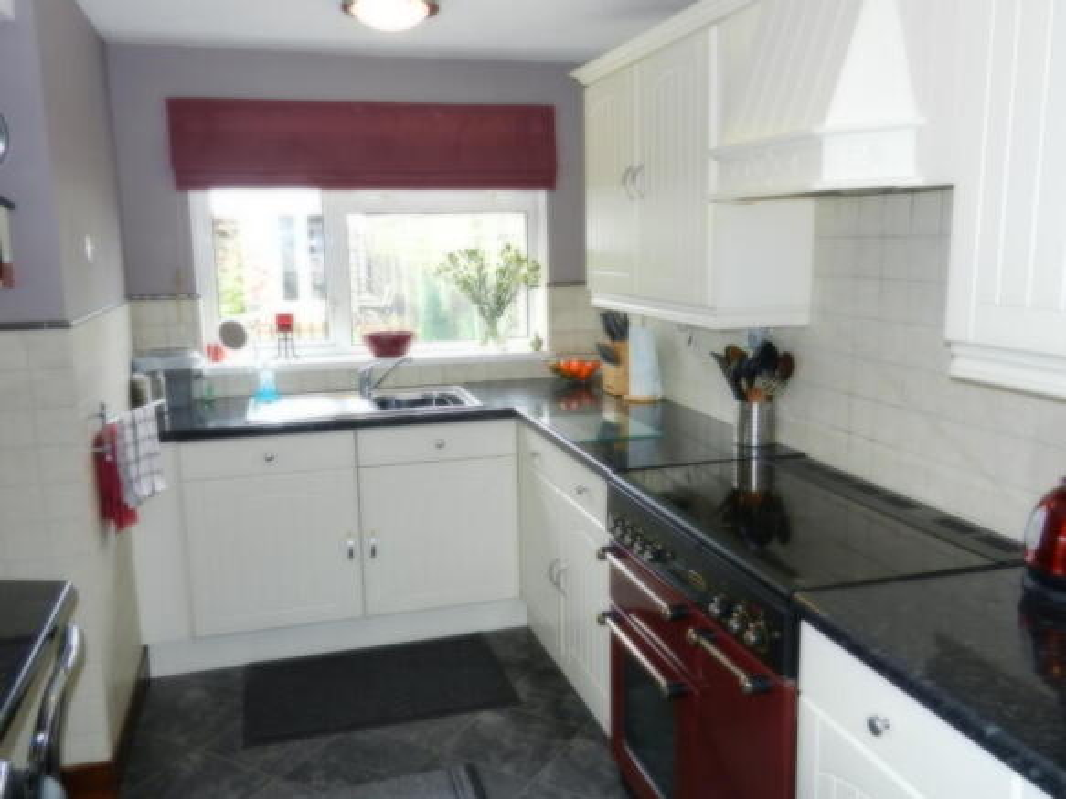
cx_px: 533
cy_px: 400
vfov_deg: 48.2
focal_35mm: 29
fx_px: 893
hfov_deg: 61.7
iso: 250
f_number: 3.6
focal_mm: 5.1
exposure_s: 1/30
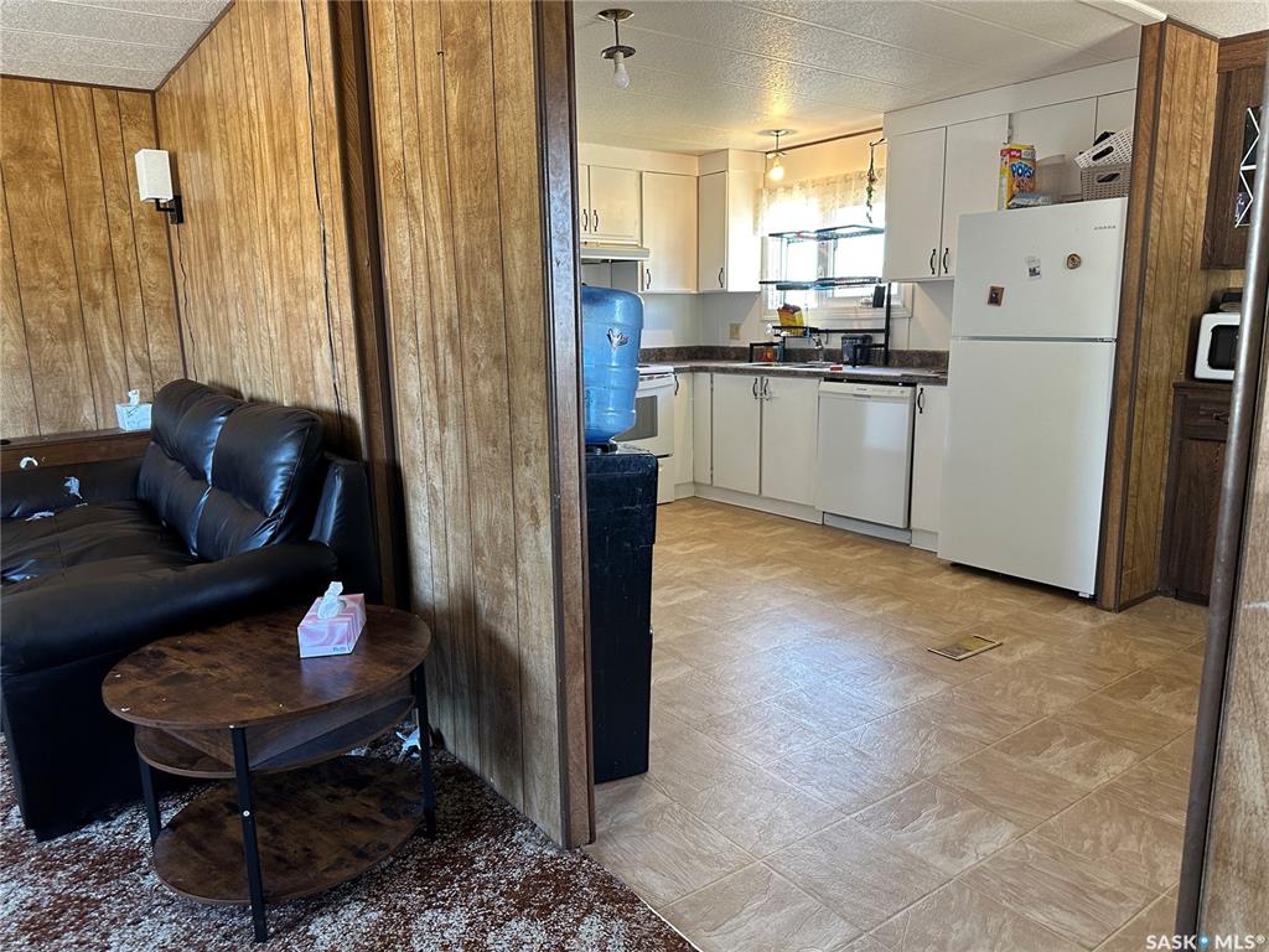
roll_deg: +1.7
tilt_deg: -10.6
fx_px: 880
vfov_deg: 56.8
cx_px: 634
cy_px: 476
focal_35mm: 24
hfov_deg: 71.6
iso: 200
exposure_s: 1/60
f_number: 1.78
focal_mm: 6.86
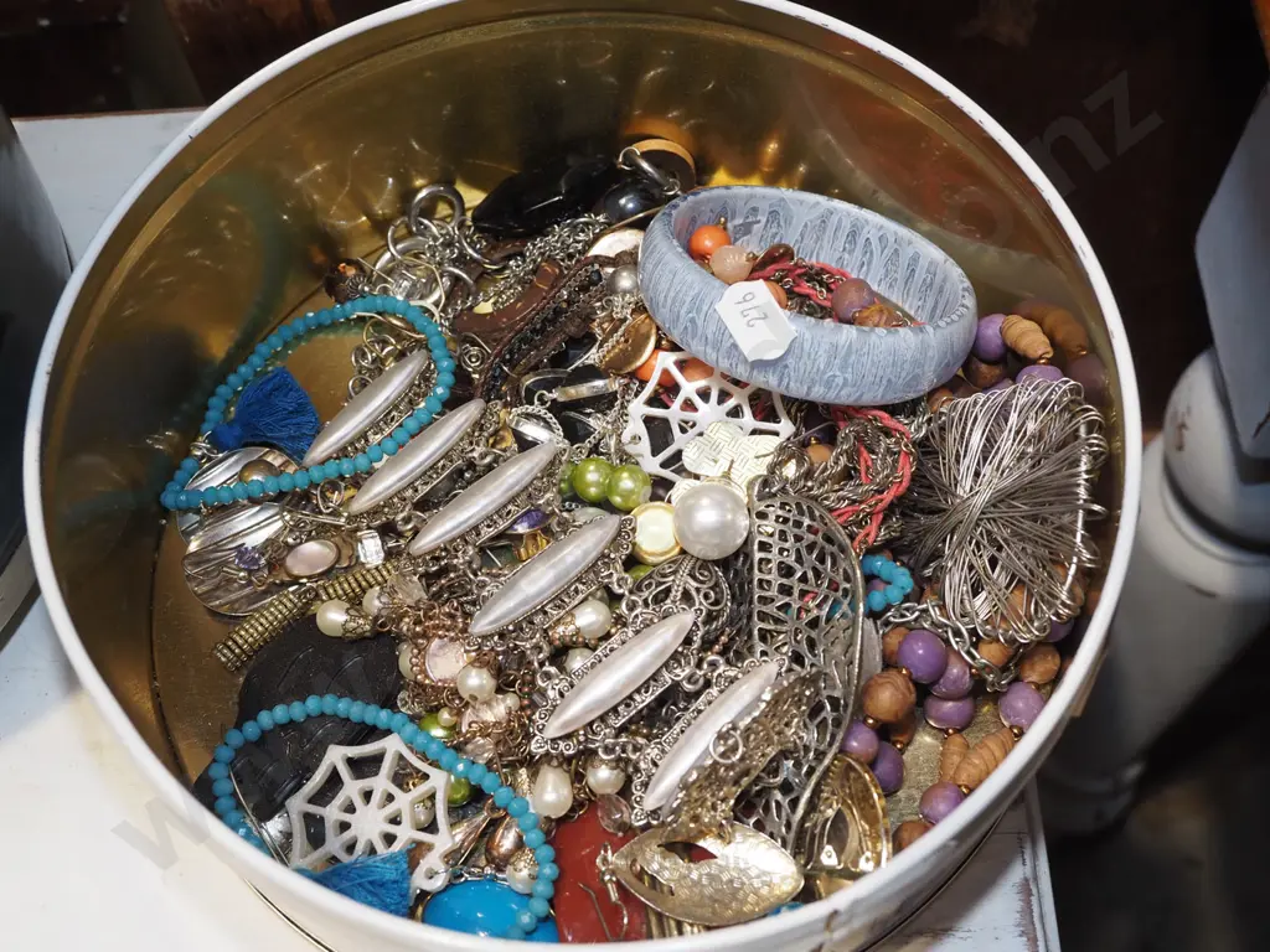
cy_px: 476
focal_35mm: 44
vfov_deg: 32.9
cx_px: 635
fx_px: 1614
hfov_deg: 42.9
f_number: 5.6
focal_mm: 22
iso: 1000
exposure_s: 1/125
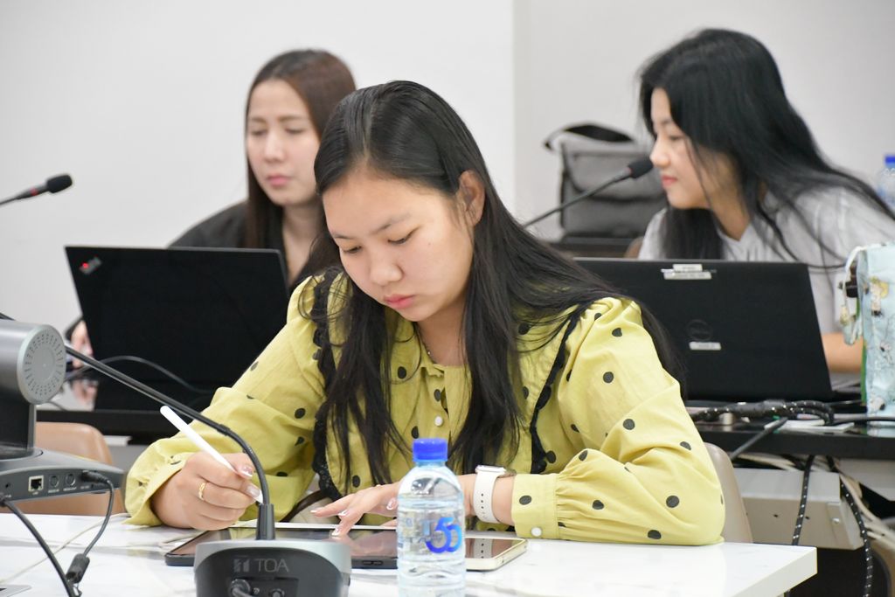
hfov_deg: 13.1
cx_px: 448
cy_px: 298
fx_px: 3903
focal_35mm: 157
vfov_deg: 8.7
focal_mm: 105
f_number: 5.6
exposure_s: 1/125
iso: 8000
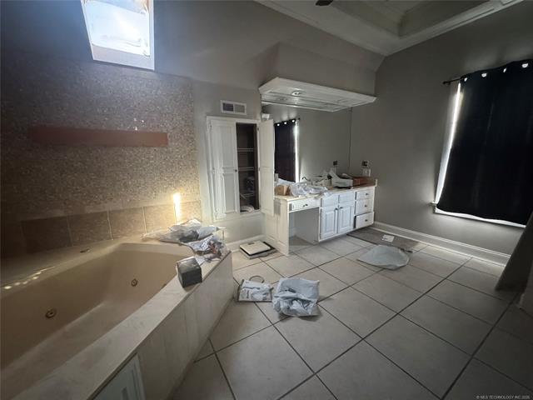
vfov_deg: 85.7
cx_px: 266
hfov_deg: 102.1
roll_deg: +0.6
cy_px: 200
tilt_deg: -12.2
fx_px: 216
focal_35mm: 14
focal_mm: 2.22
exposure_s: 1/58
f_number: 2.2
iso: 1250
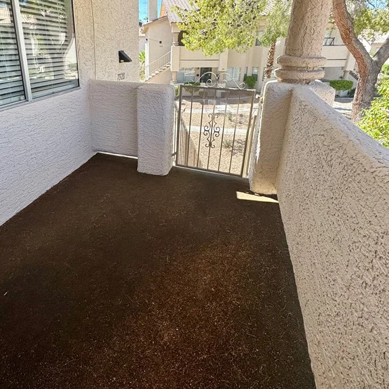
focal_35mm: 22
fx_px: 280
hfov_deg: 68.4
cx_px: 142
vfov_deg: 68.4
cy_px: 142
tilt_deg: -18.7
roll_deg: +0.6
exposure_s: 1/359
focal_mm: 2.22
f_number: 2.2
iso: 40
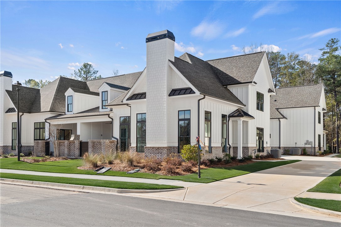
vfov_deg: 41.1
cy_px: 114
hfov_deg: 58.7
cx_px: 170
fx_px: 303
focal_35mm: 32
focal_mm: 32
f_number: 6.3
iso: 1250
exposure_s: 1/3200
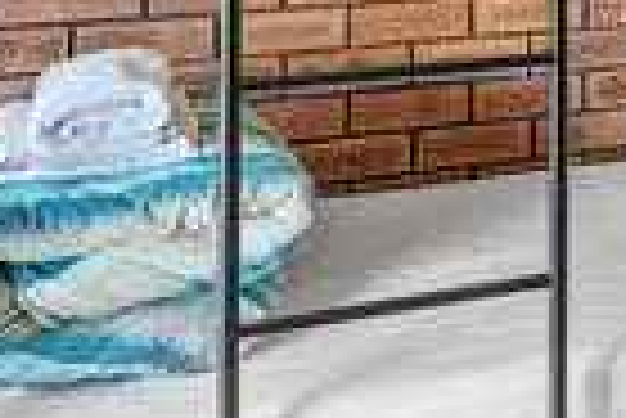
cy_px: -166
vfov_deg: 16.7
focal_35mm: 76
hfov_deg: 24.1
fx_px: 1323
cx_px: 761
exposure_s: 1/2
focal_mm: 22
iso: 400
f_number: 9
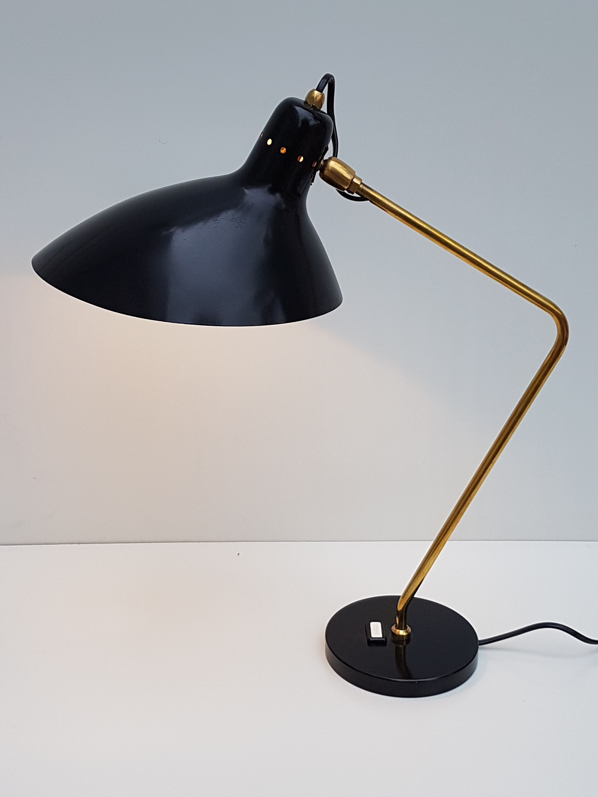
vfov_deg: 67.3
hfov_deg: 53.1
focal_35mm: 26
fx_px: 599
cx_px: 299
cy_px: 398
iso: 40
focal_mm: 4.2
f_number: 1.7
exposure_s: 1/423
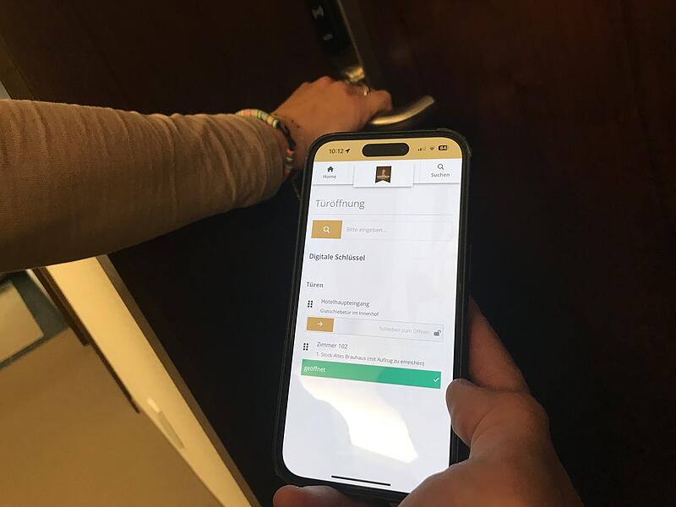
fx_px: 547
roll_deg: +24.9
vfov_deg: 49.7
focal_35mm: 28
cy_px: 254
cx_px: 338
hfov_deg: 63.4
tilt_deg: -21.5
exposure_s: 1/20
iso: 40
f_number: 1.8
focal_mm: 3.99
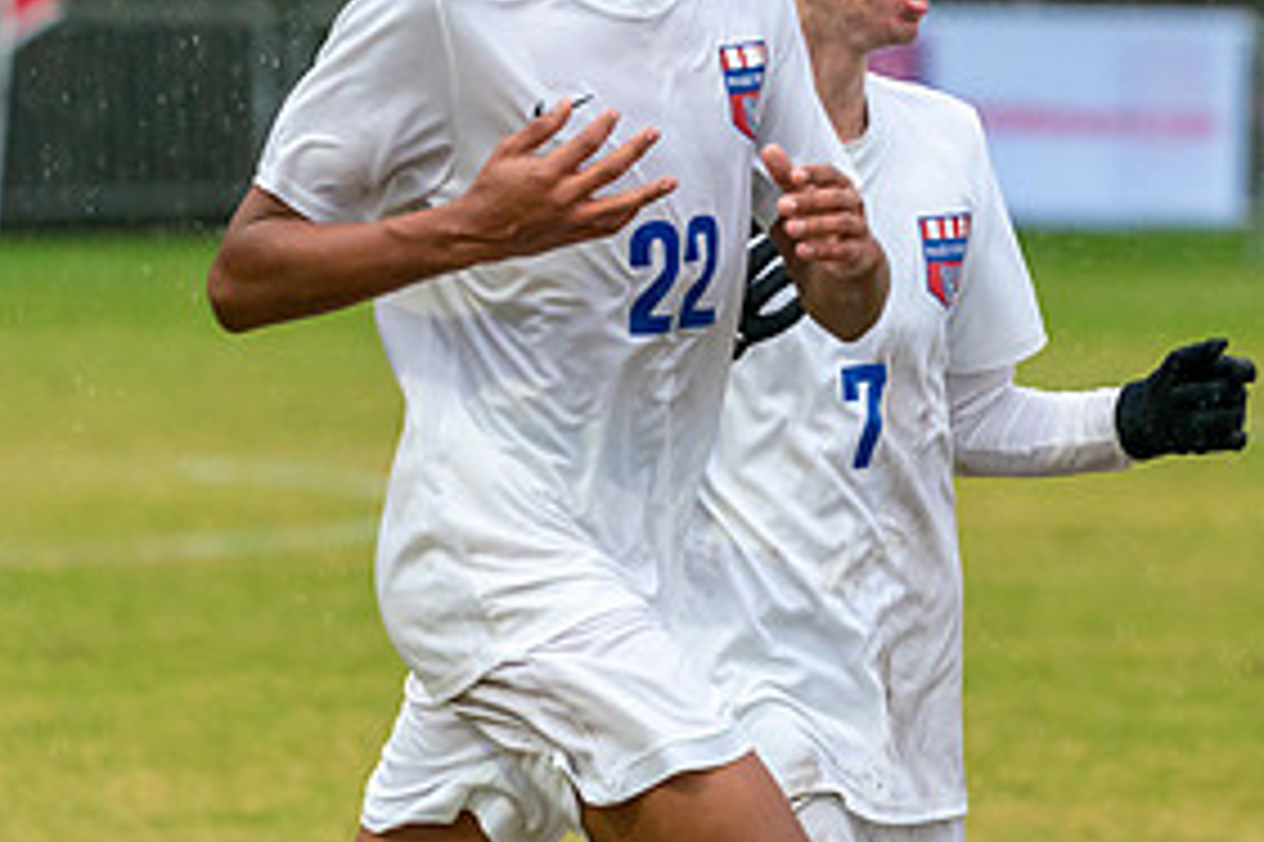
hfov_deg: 3.4
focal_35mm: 601
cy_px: 334
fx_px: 21089
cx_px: 1271
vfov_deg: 2.3
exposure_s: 1/1000
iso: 3200
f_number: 5.6
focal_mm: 247
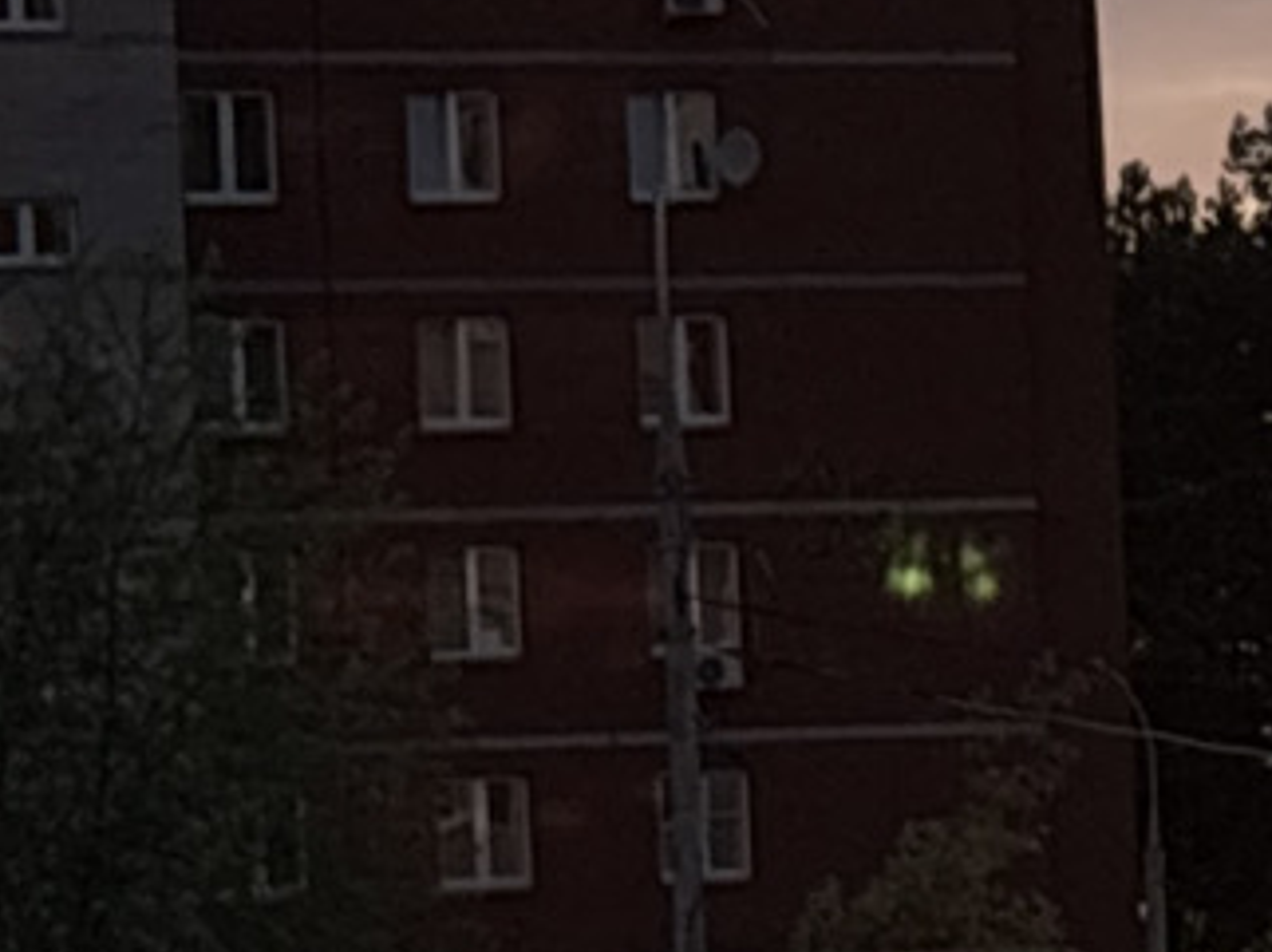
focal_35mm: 323
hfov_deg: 6.1
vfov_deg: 4.6
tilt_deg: +3.3
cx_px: 2011
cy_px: 624
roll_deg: +2.5
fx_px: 11860
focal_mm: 5.96
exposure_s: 1/2545
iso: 32
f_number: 1.6
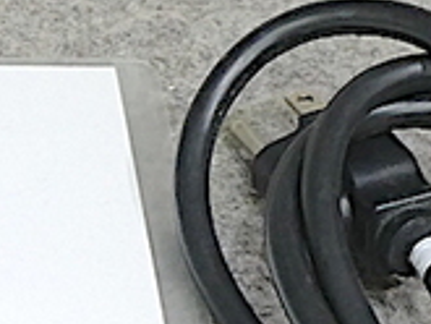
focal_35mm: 192
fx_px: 2392
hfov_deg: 9.9
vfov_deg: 7.5
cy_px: 619
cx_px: -277
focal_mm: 5.8
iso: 200
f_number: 3.6
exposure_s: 1/20
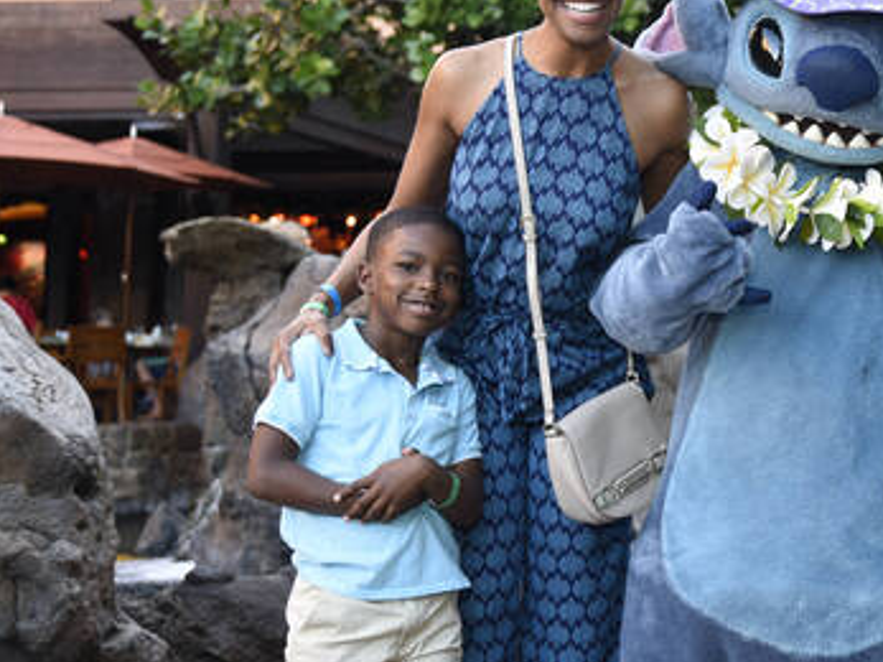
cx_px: 804
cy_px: 258
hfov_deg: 22.0
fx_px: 2218
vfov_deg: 16.9
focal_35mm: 87
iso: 640
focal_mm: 42
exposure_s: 1/160
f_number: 4.5
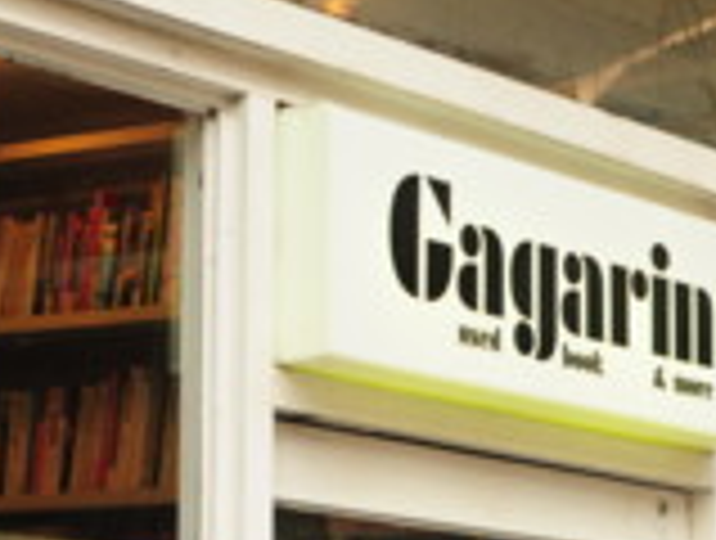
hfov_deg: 13.8
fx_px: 2951
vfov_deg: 10.5
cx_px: 446
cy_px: 340
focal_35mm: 142
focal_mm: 35
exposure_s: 1/800
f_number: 3.5
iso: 400
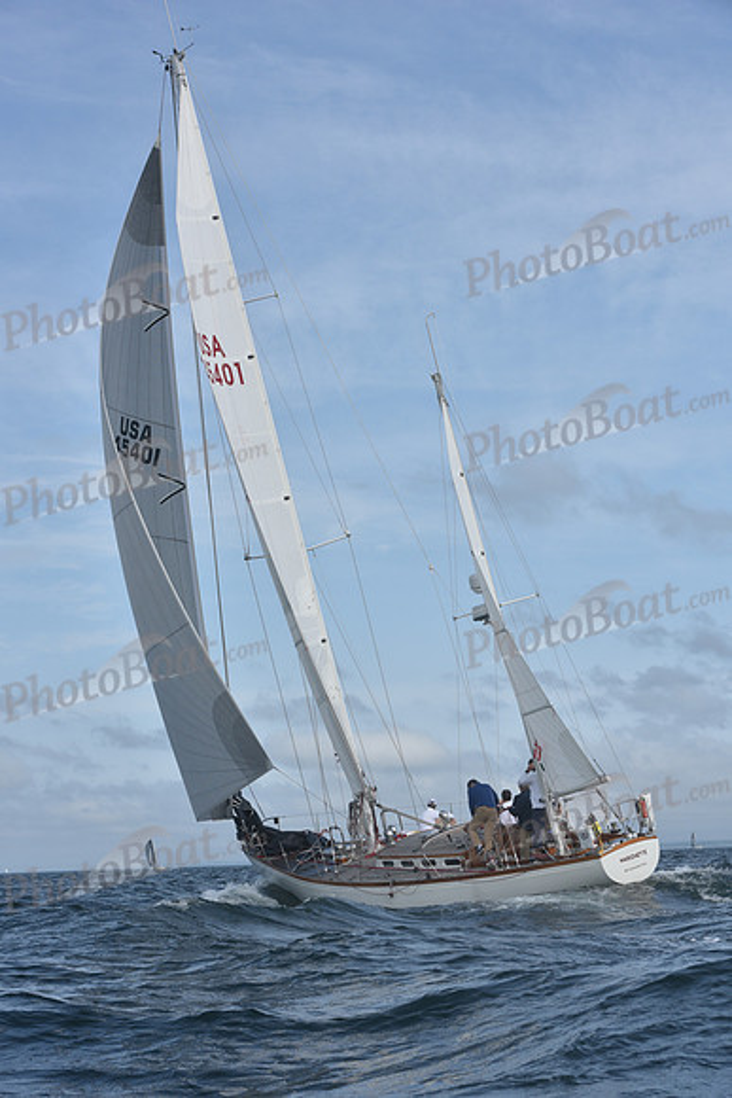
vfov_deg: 28.8
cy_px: 549
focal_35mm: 70
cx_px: 366
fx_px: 2134
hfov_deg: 19.5
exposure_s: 1/800
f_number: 9
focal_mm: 70
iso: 200
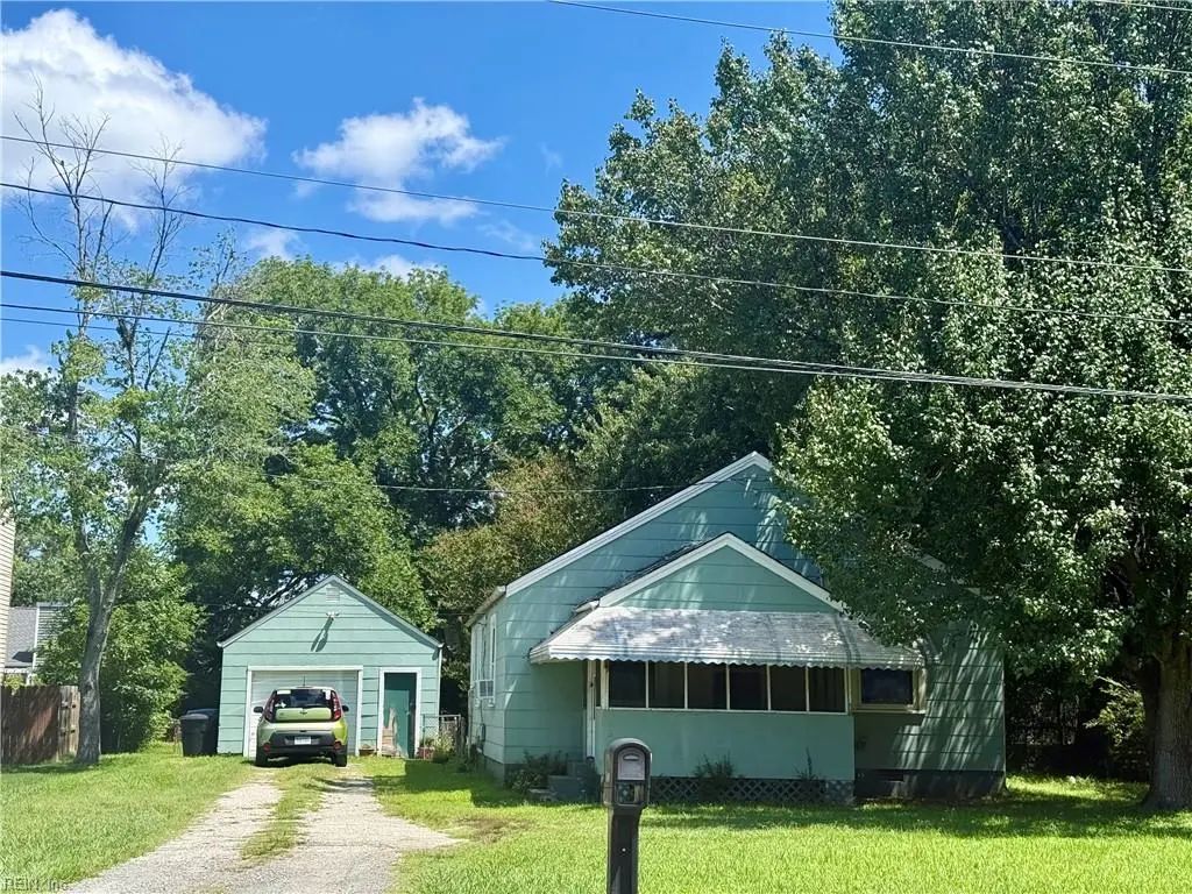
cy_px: 447
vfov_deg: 30.3
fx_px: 1653
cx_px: 596
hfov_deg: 39.7
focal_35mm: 48
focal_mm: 6.76
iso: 100
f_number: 1.78
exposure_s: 1/3378
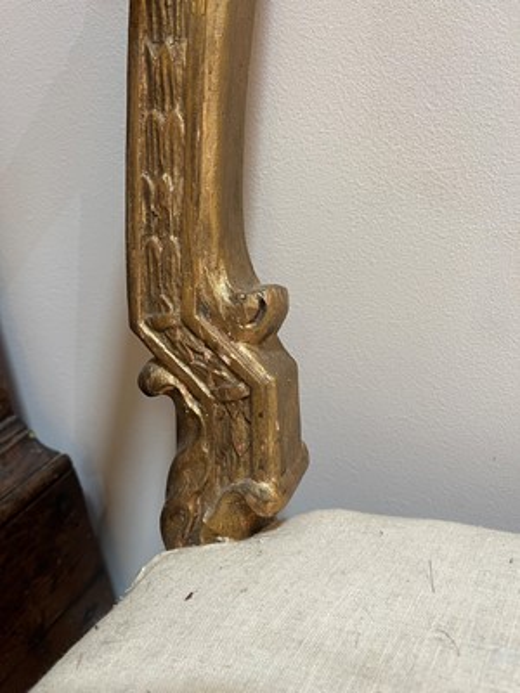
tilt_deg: -20.8
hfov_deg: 54.9
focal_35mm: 25
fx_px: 501
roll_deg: +7.5
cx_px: 260
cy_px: 346
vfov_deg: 69.4
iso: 100
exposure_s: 1/50
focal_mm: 5.1
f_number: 1.6
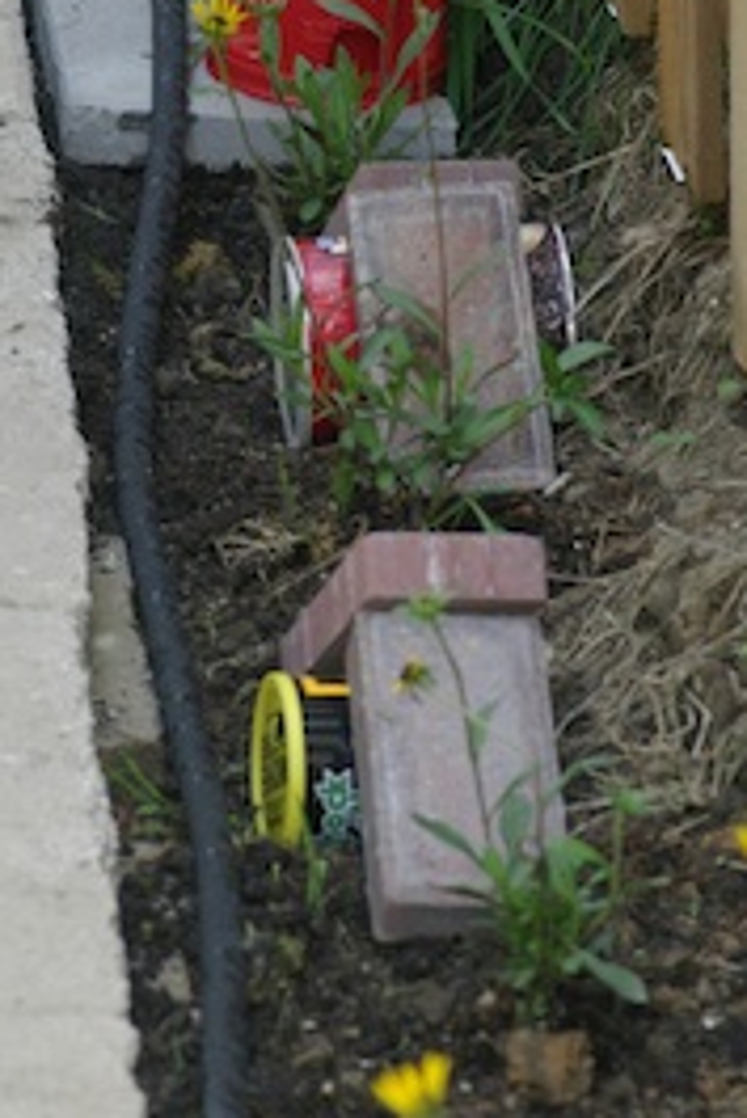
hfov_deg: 6.1
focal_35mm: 226
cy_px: 308
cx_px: 386
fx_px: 7025
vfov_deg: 9.1
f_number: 4.5
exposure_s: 1/250
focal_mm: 100
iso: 400
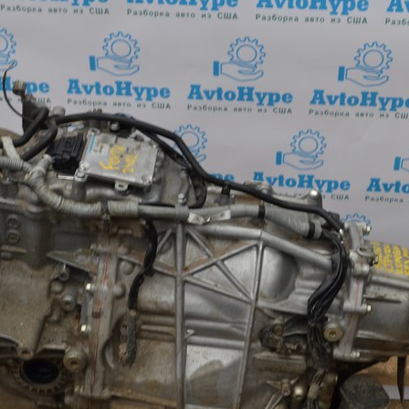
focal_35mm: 70
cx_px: 236
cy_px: 195
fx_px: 936
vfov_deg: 24.7
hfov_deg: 24.6
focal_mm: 24
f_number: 5.6
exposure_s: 1/125
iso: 160
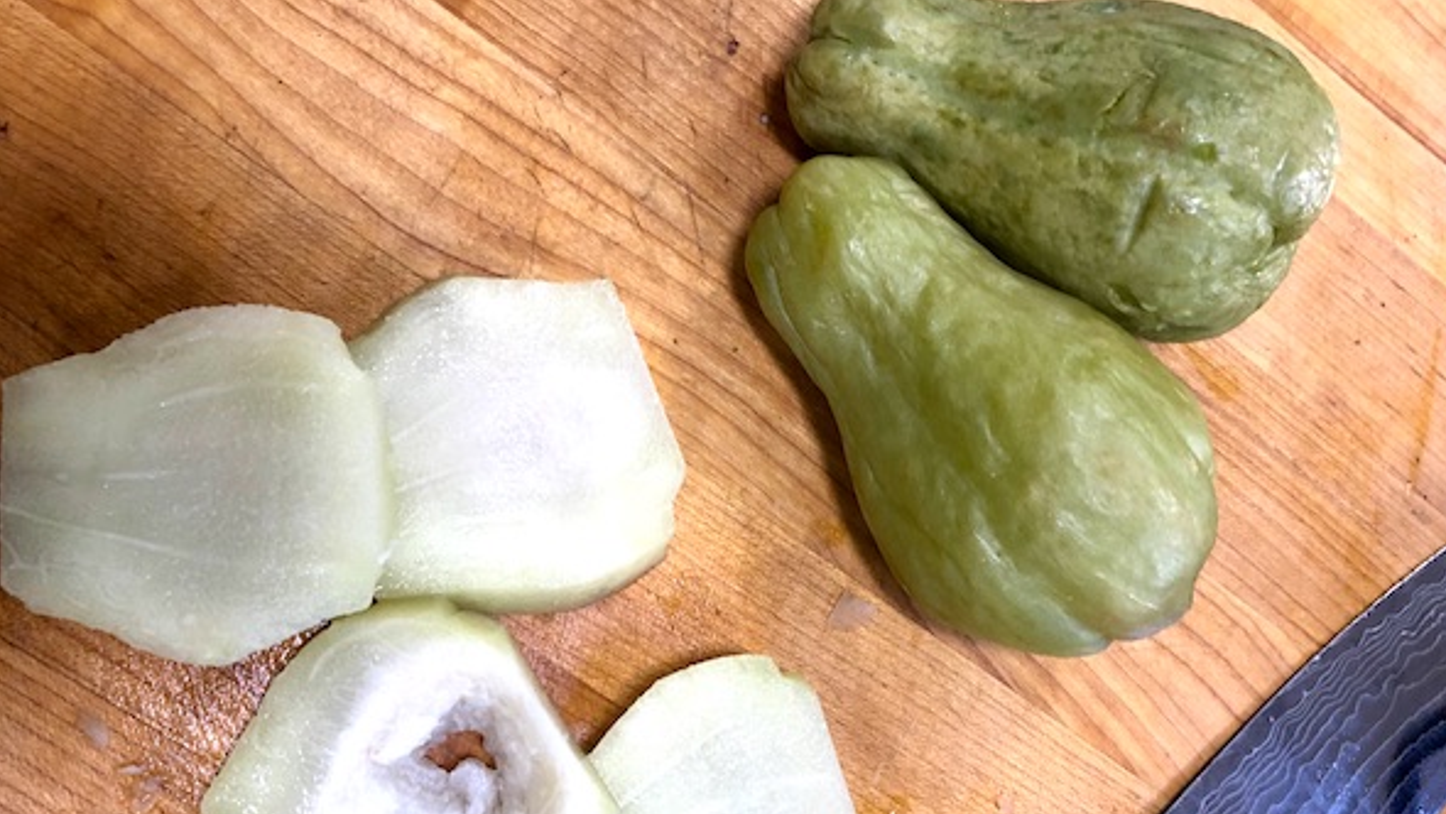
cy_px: 503
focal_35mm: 31
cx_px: 733
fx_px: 1189
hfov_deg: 62.6
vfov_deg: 37.6
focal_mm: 4
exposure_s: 1/15
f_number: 1.8
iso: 40
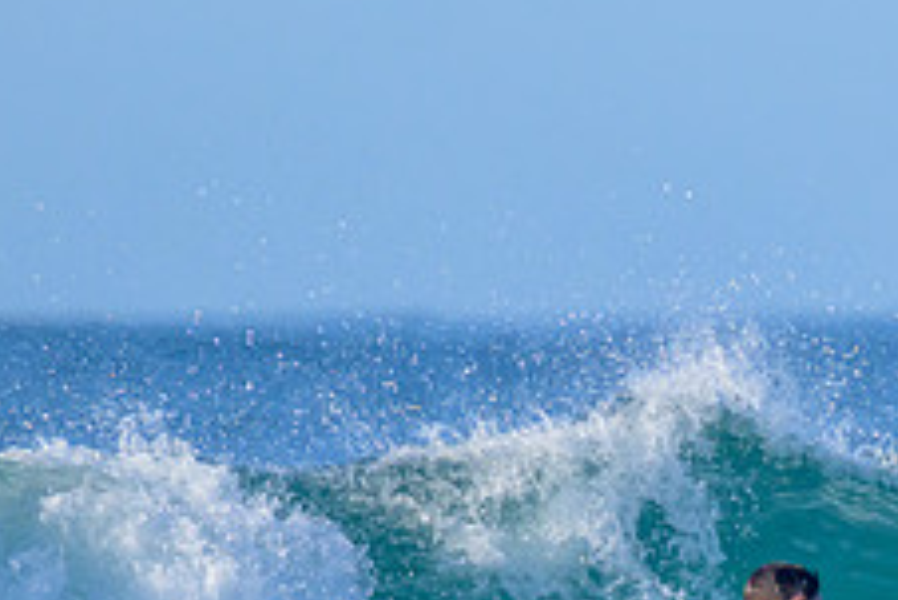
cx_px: 942
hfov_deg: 1.0
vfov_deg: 0.7
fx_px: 52714
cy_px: 725
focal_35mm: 2112
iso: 2200
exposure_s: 1/2000
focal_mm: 800
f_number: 11
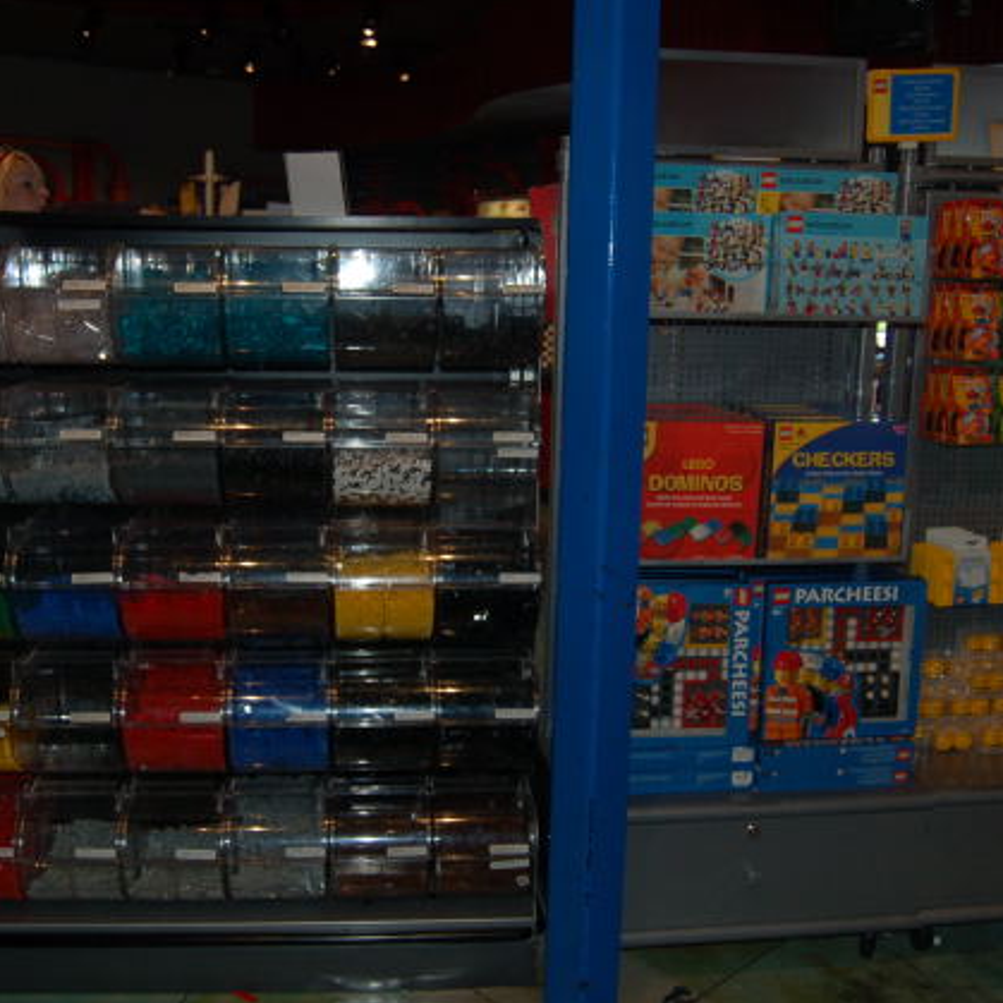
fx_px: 1147
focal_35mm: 35
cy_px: 500
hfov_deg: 47.2
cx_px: 455
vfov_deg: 47.2
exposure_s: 1/60
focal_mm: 18
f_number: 3.5
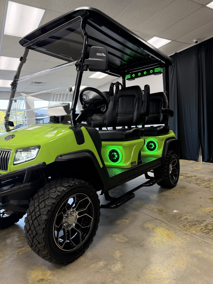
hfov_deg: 56.8
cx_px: 106
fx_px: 197
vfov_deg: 71.6
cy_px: 142
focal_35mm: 24
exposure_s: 1/60
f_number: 1.78
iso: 250
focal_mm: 6.76
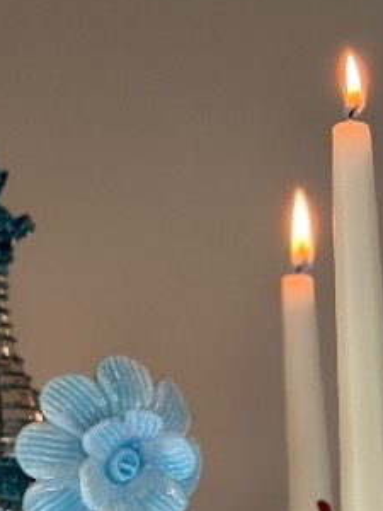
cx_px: -15
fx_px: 2729
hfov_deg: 8.0
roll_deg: -0.5
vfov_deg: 10.5
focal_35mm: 185
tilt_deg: +10.8
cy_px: 606
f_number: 1.78
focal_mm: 6.76
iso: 100
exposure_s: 1/100
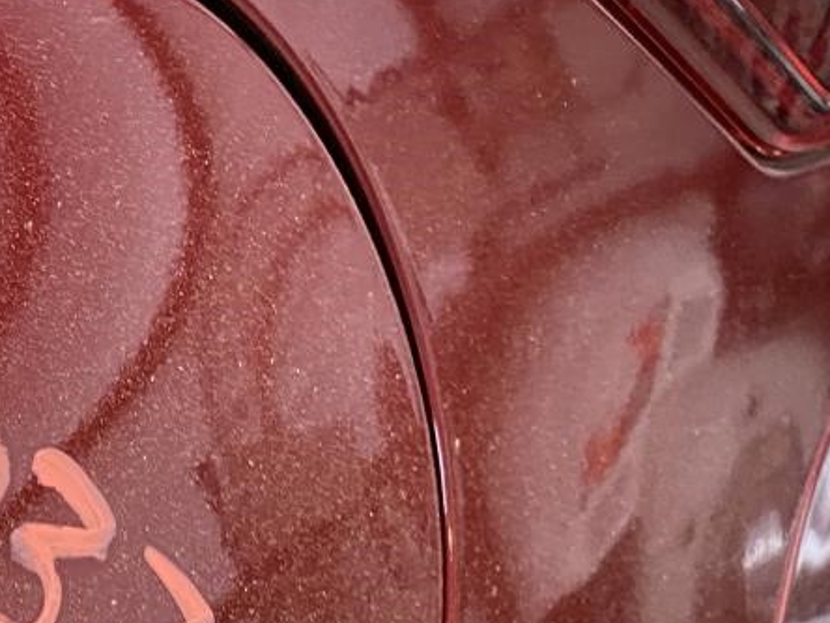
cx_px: -187
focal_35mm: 75
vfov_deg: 18.9
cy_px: 666
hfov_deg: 23.6
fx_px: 1798
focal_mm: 4.25
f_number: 1.8
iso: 500
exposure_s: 1/60
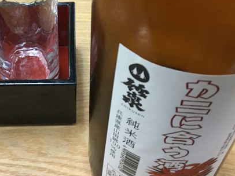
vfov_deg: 26.1
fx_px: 373
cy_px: 39
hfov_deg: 34.5
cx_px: 69
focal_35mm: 55
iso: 100
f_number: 2.4
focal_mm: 3.3
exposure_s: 1/30
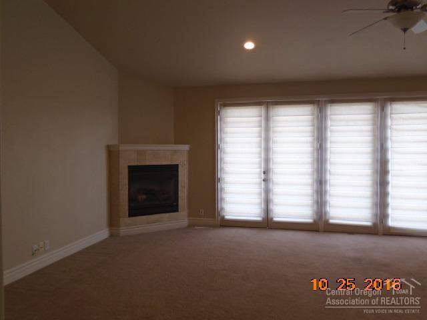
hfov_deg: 67.3
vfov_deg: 53.1
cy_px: 160
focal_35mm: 26
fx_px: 321
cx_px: 214
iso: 100
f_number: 3.2
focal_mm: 4.6
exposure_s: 1/30
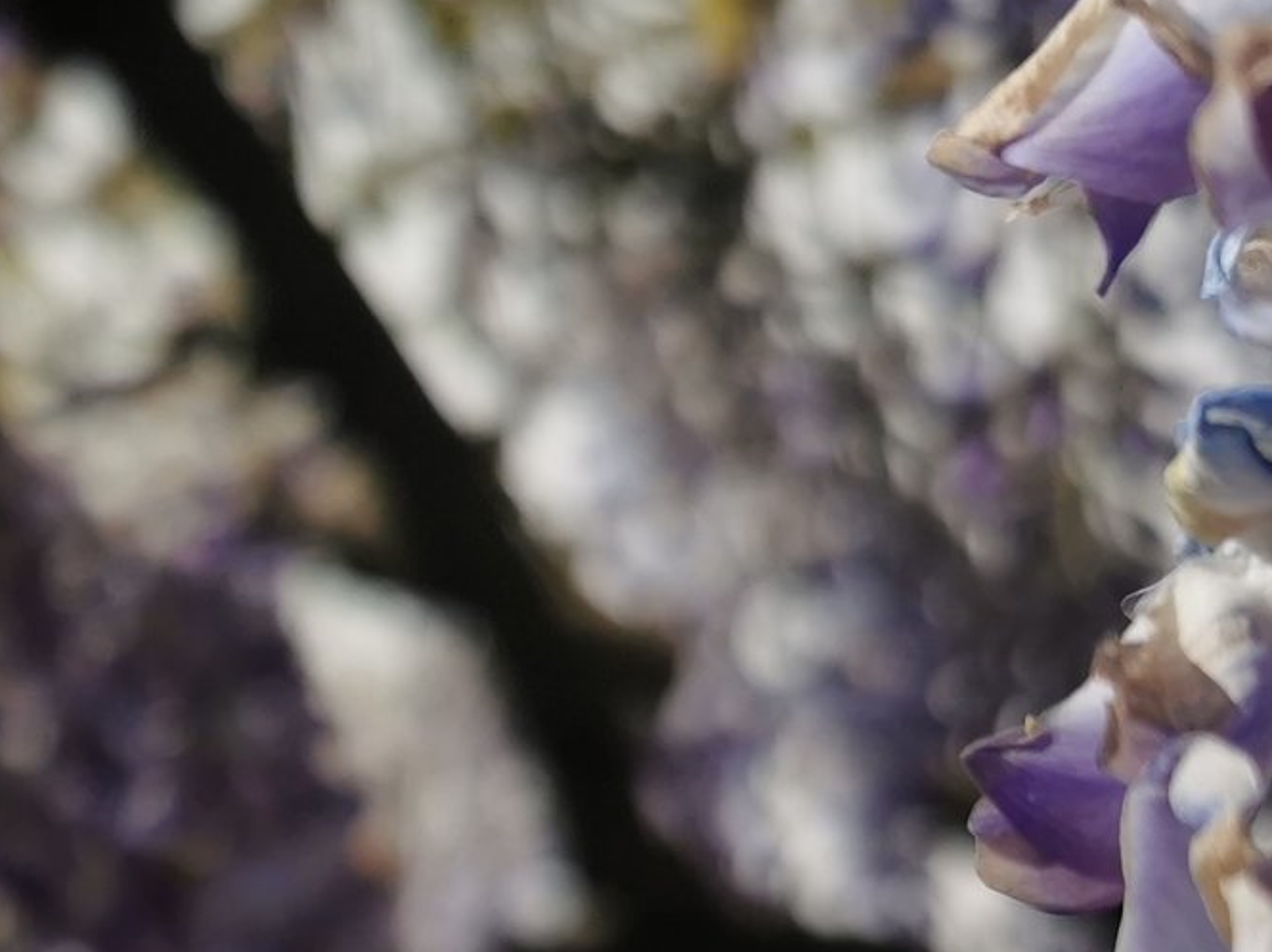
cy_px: 1218
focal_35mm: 78
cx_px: -331
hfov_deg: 22.6
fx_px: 2865
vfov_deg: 17.7
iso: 50
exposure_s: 1/7576
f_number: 1.6
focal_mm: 5.56
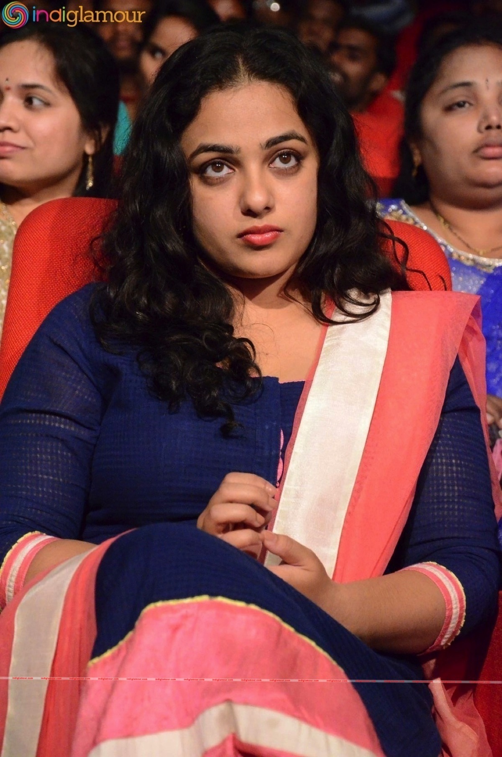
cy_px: 378
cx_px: 251
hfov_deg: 10.1
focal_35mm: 135
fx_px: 2835
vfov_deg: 15.2
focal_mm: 90
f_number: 5.6
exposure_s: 1/125
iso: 8000
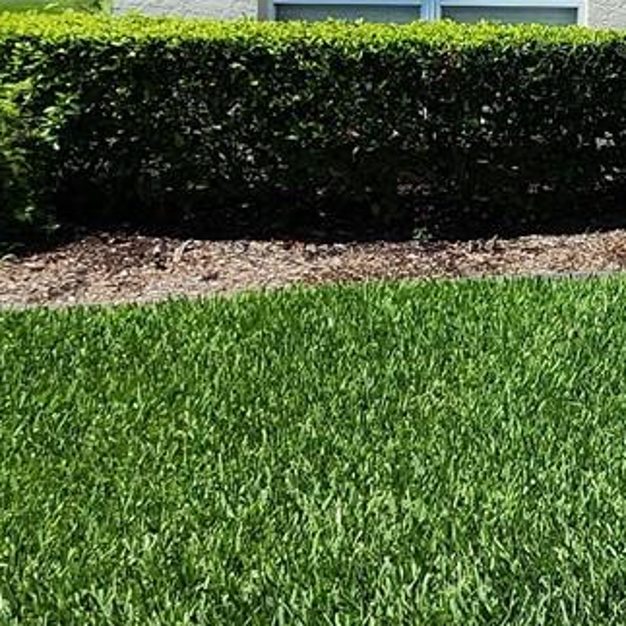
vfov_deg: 28.0
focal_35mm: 57
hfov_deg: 23.1
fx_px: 1166
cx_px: 986
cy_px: -23
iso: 50
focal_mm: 2.2
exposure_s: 1/2977
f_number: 2.2
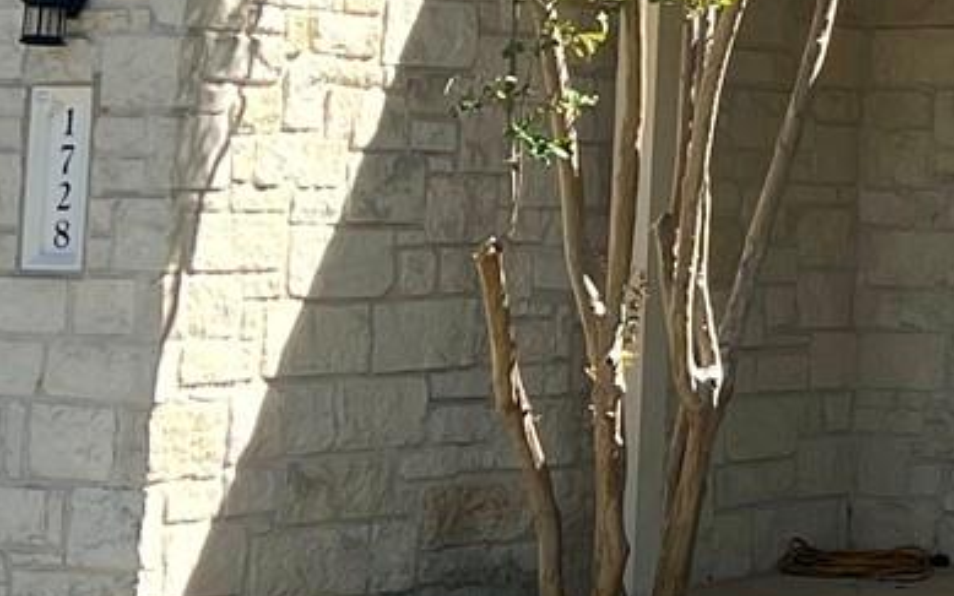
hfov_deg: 14.1
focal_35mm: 145
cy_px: -471
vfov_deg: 8.7
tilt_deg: +10.9
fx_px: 3769
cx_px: 1091
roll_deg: -1.4
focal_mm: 5.7
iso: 50
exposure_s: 1/2762
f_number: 1.5
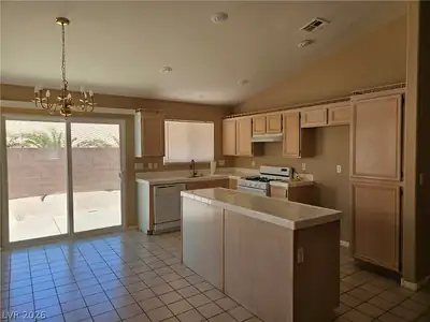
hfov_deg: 73.9
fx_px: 286
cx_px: 215
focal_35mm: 23
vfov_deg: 58.9
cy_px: 161
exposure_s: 1/387
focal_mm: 5.4
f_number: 1.8
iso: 50
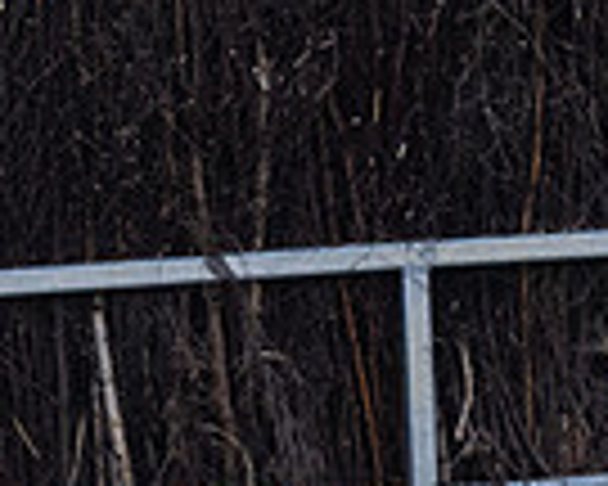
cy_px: -444
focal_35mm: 1503
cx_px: -1265
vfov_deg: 1.0
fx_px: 27046
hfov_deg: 1.3
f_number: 4
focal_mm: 140
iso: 800
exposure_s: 1/3200
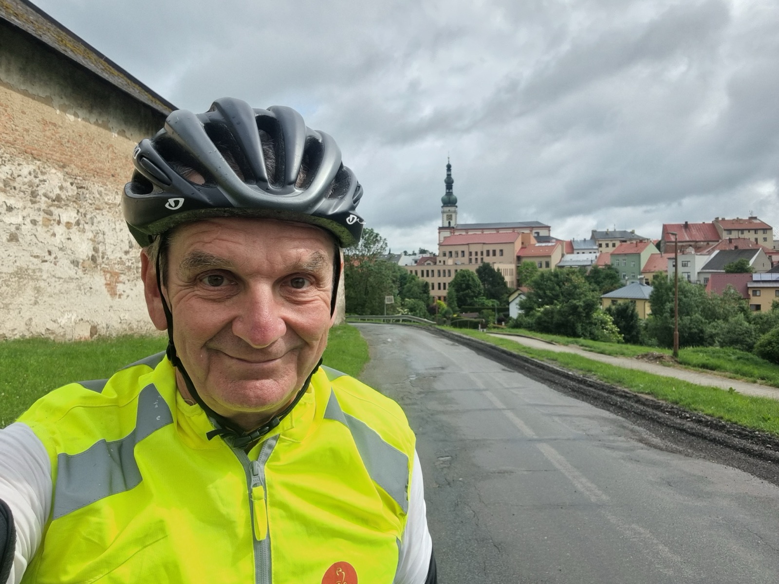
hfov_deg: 69.4
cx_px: 390
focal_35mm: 25
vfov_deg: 54.9
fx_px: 563
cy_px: 292
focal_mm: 3.3
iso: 50
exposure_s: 1/1288
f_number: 2.2
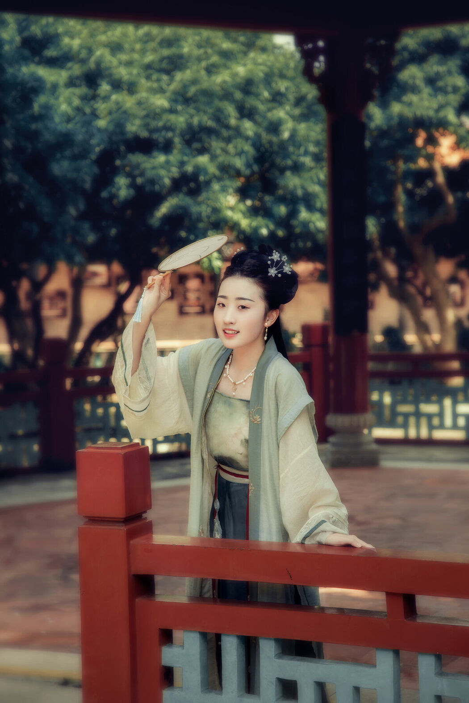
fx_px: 1661
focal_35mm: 85
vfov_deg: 23.9
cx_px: 234
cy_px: 352
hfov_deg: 16.1
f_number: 4
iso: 100
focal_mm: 85
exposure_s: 1/125
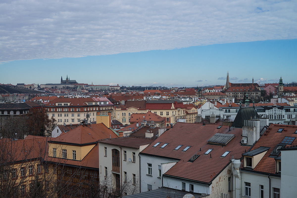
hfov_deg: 39.6
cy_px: 99
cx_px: 148
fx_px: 412
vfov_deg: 27.0
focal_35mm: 50
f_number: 13
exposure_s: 1/125
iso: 250
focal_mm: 50
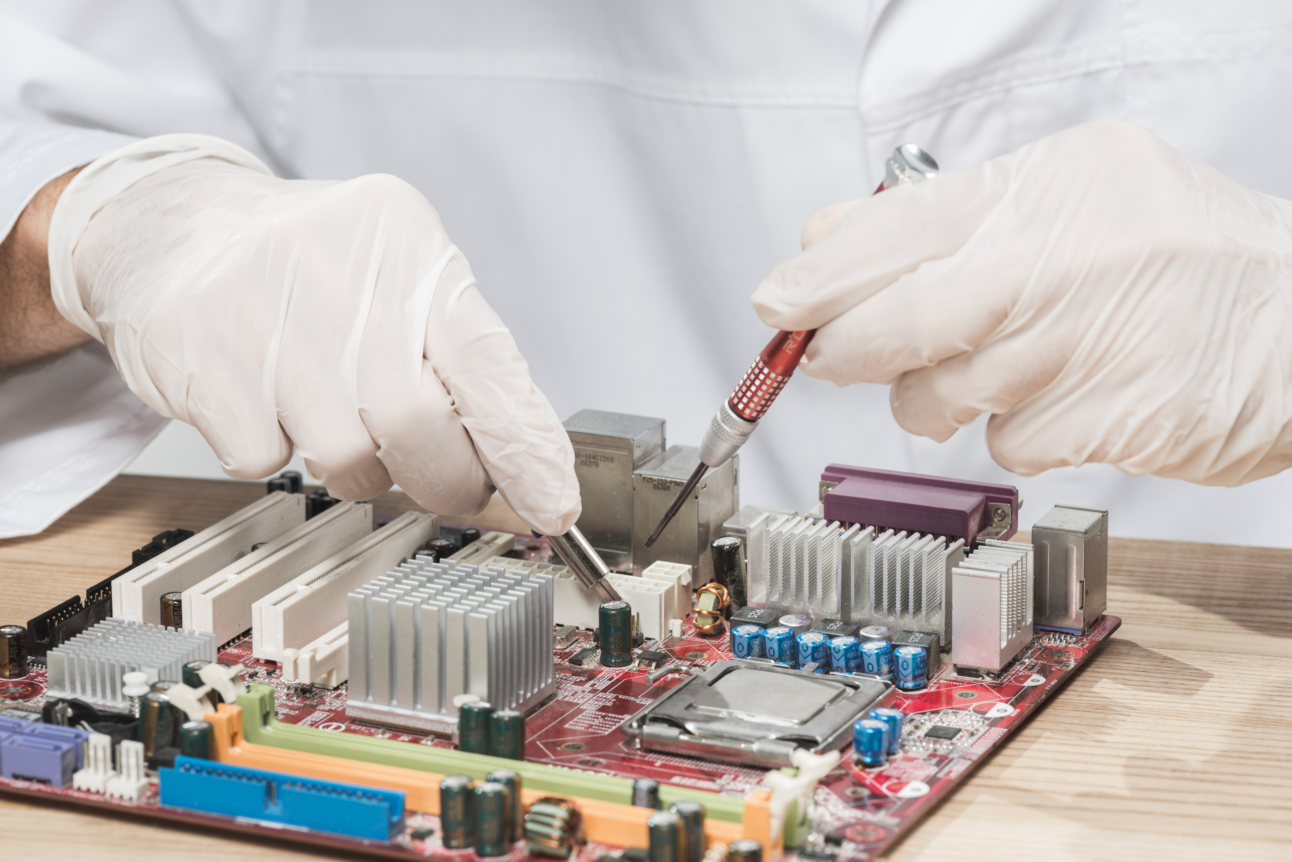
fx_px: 3769
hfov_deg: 19.5
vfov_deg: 13.1
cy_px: 431
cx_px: 646
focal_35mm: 105
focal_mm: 105
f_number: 10
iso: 100
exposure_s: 1/160
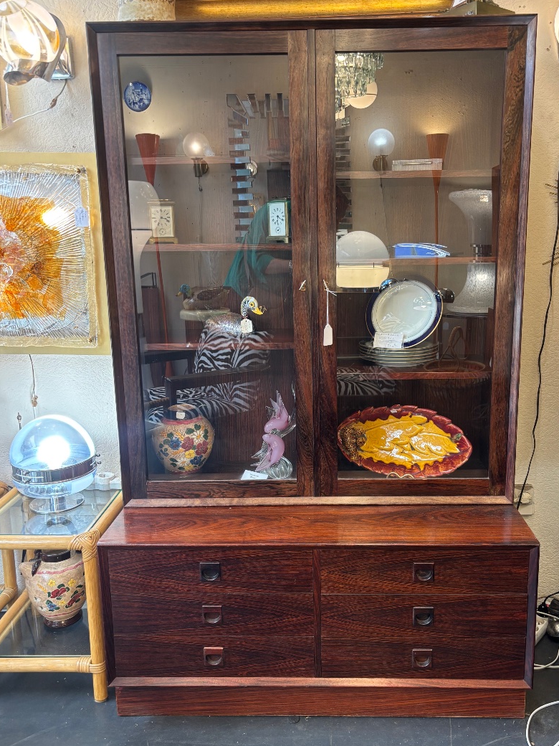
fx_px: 646
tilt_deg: -11.9
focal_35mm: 30
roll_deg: -0.5
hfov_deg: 46.7
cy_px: 369
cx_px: 318
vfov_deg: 60.0
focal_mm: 5.96
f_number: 1.6
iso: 100
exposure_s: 1/50
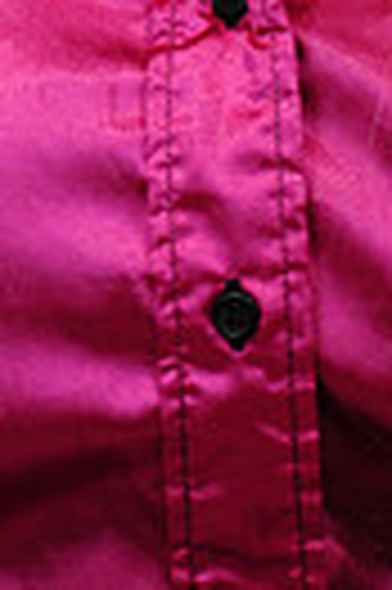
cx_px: 291
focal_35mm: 546
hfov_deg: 2.5
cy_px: -707
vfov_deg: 3.7
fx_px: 8941
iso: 640
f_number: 4
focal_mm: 82
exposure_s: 1/125
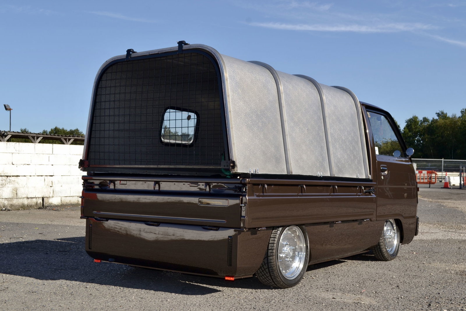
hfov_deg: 41.1
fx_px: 621
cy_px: 156
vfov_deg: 28.1
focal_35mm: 48
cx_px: 233
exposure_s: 1/200
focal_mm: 32
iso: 100
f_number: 7.1
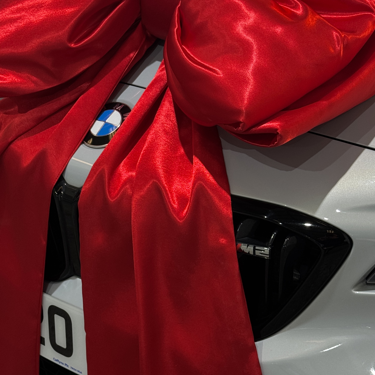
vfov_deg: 22.5
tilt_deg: -24.1
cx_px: 198
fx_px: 944
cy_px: 194
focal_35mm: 77
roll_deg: +1.0
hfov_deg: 22.5
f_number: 1.78
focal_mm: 6.76
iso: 80
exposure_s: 1/50
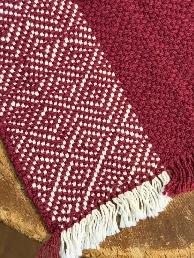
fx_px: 448
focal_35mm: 60
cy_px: 158
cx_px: 113
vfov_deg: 32.1
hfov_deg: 24.4
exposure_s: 1/57
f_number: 1.78
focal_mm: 6.76
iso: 250
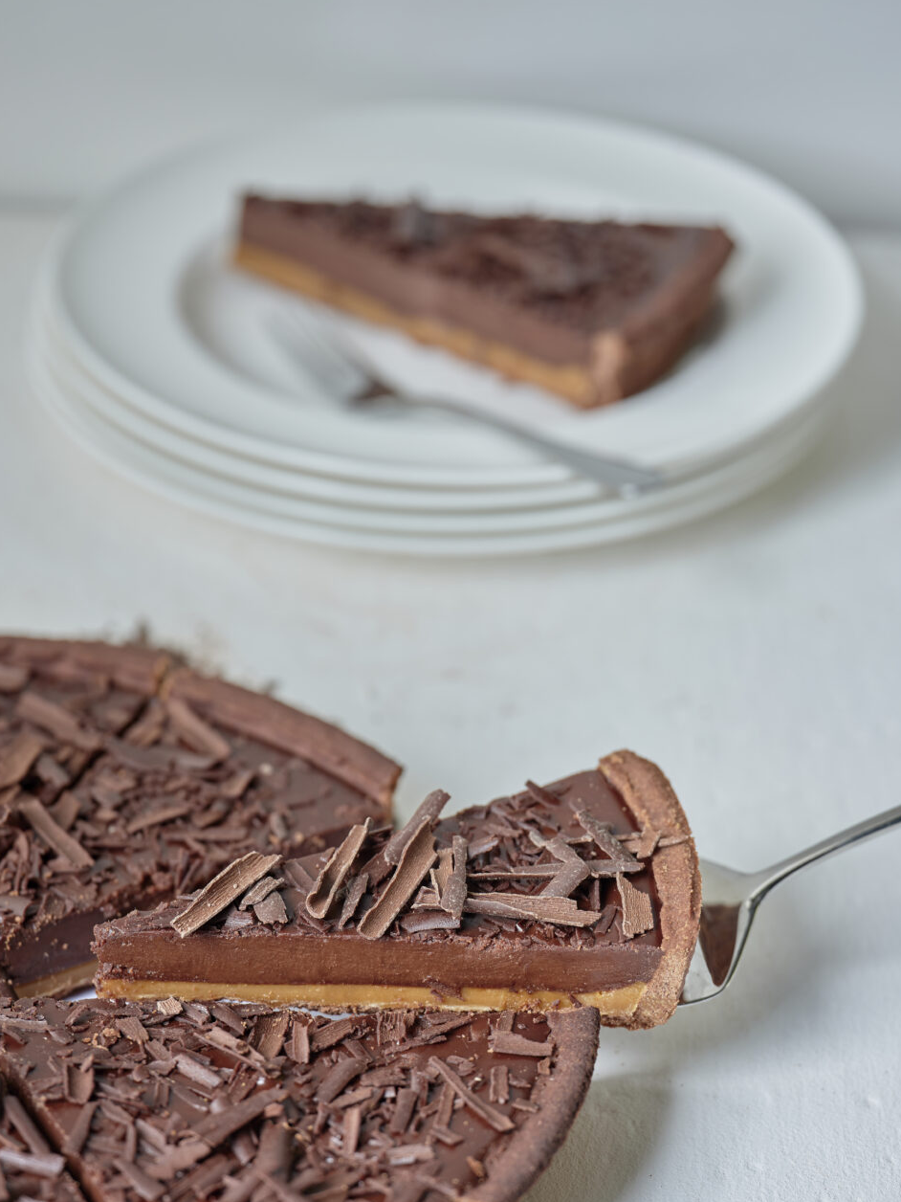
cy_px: 761
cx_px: 417
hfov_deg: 12.2
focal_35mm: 121
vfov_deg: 16.3
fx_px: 4199
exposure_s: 1/30
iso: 100
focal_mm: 120
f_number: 4.5
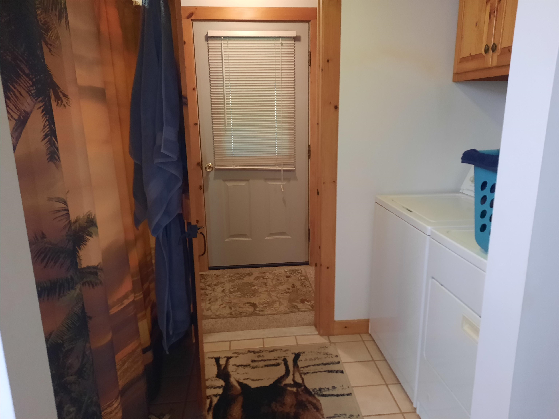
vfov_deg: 54.9
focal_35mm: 25
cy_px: 210
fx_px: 404
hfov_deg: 69.4
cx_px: 280
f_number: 2
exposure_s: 1/24
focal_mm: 4.6
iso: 320
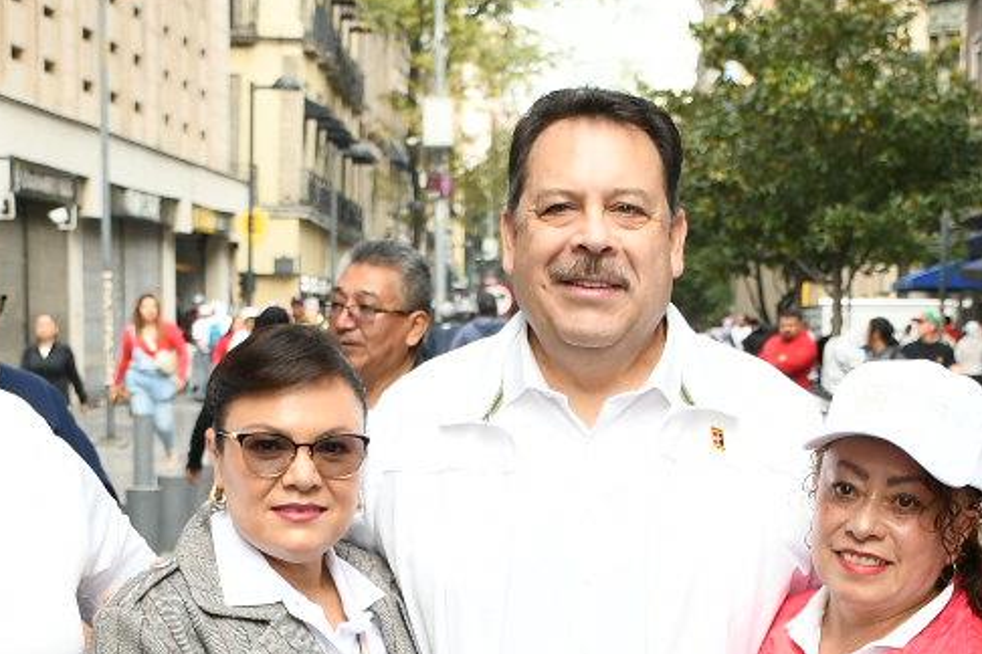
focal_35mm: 130
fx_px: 3546
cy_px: 904
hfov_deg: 15.8
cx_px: 519
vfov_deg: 10.3
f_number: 4.5
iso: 160
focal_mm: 26
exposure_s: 1/100
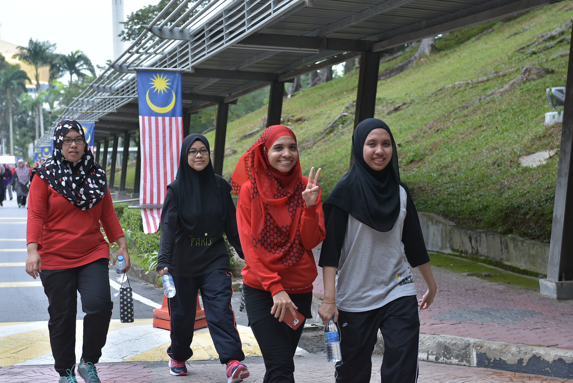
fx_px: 1314
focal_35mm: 82
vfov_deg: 16.6
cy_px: 192
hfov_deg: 24.6
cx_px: 286
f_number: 4.5
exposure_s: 1/320
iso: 200
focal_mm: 55
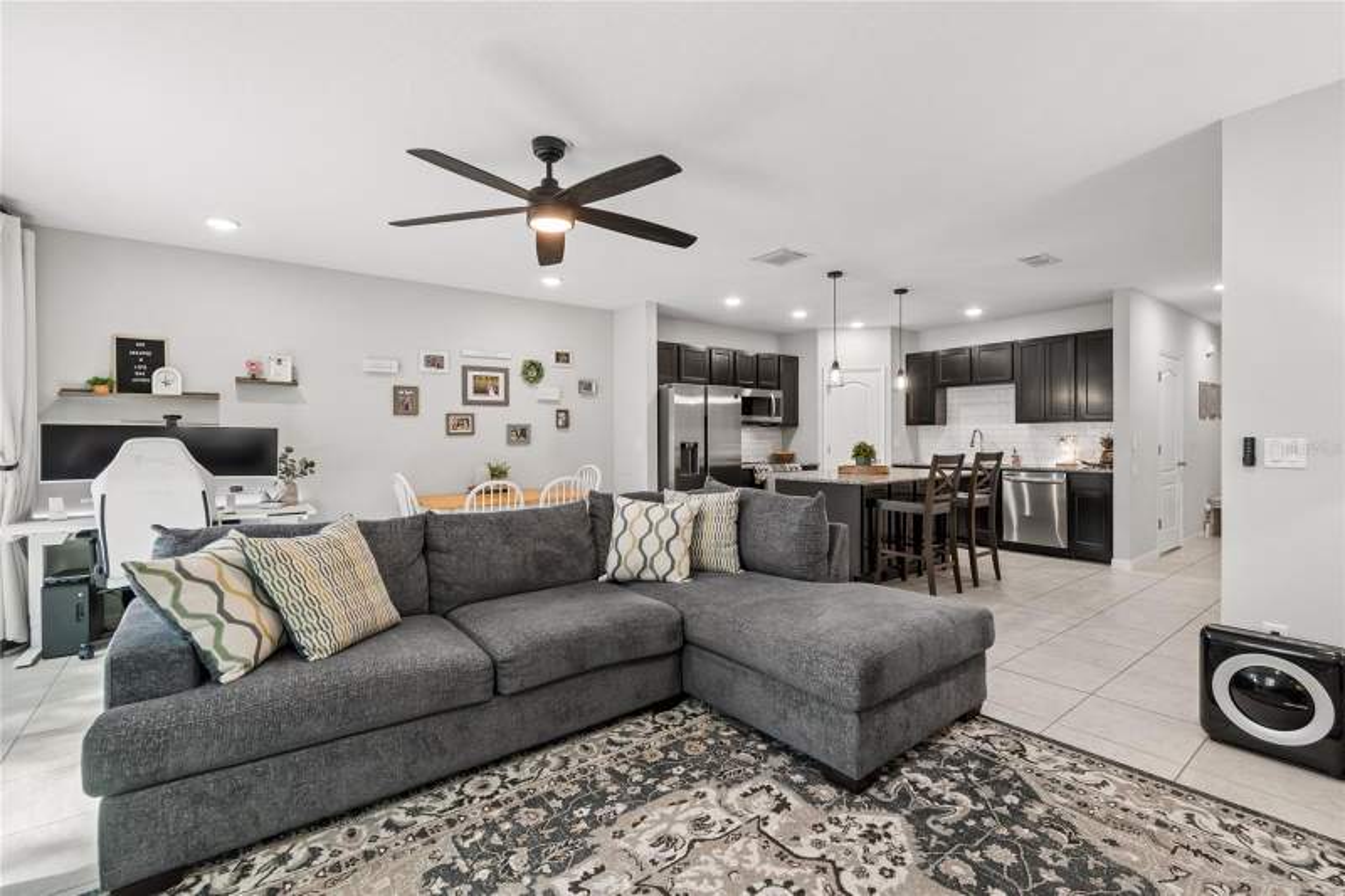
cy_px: 448
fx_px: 560
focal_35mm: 15
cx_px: 672
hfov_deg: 100.4
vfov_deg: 77.3
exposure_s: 1/4
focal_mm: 10
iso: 100
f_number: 7.1
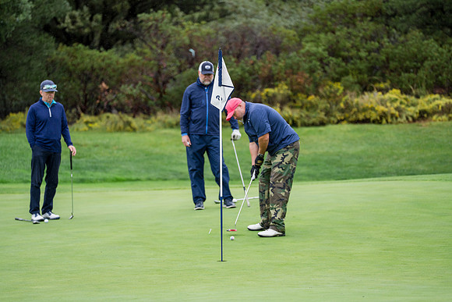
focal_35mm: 200
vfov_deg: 6.9
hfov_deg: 10.3
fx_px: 2512
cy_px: 151
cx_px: 226
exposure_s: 1/1600
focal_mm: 200
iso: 500
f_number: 2.8
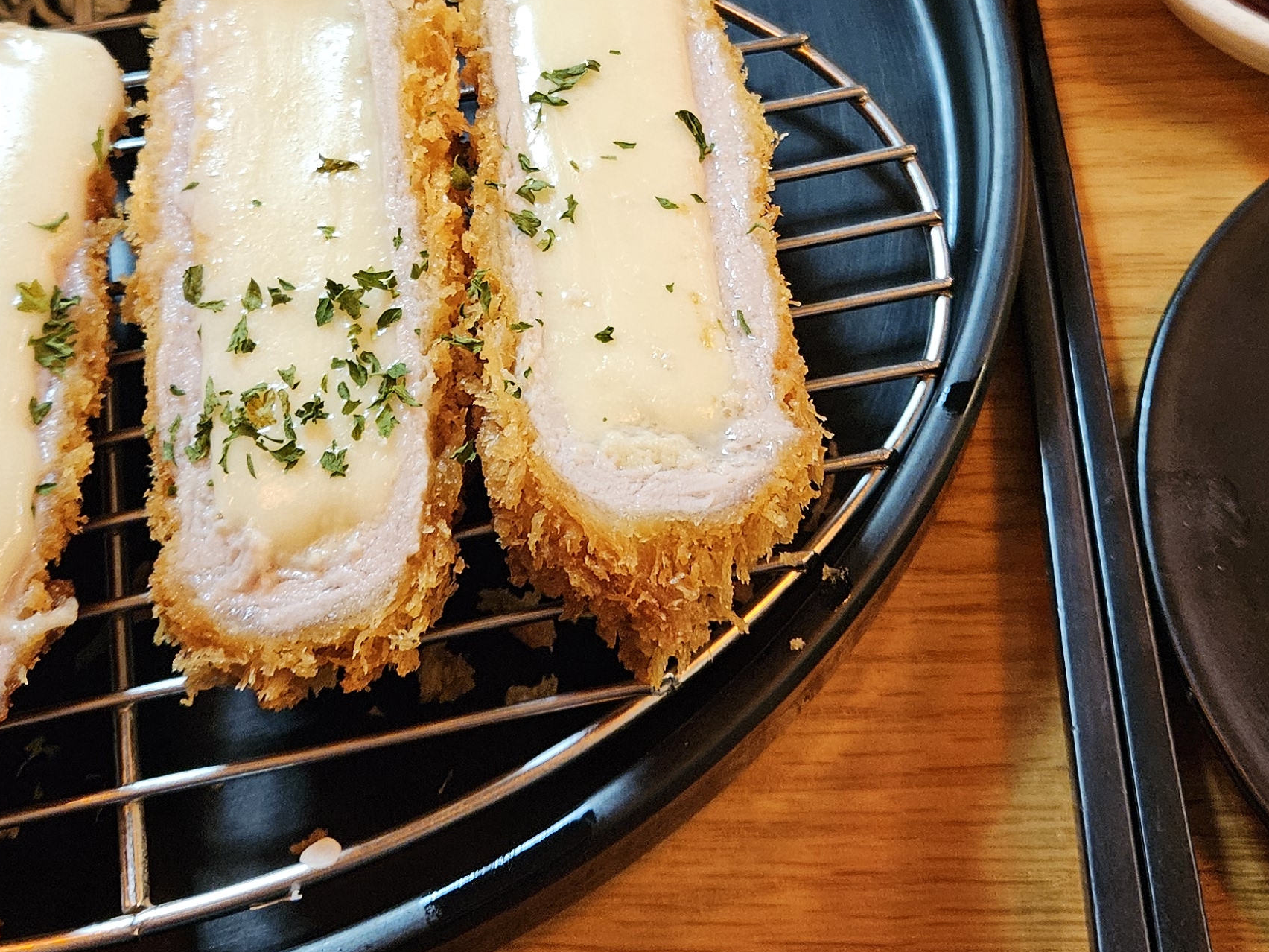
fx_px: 1980
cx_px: 656
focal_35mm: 54
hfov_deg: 35.5
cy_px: 165
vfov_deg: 26.4
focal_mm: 5.4
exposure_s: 1/120
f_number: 1.8
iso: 800
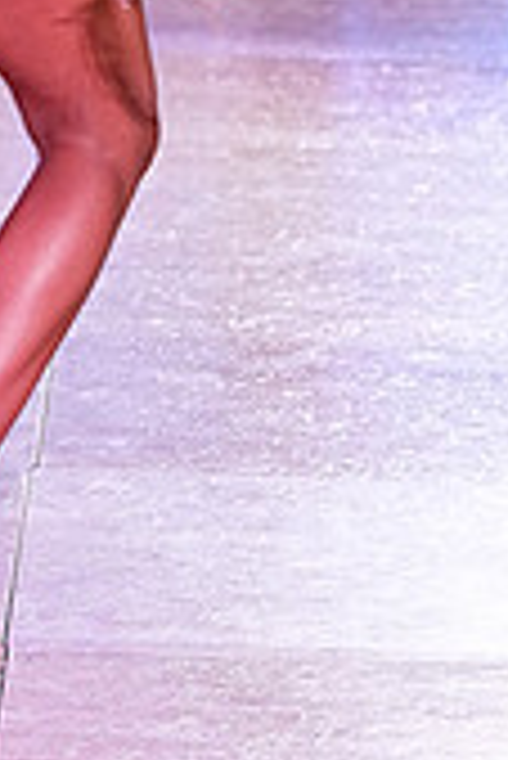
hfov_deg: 4.5
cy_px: -193
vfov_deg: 6.7
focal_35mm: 305
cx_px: -303
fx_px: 6442
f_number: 4.5
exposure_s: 1/320
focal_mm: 89
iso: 5000
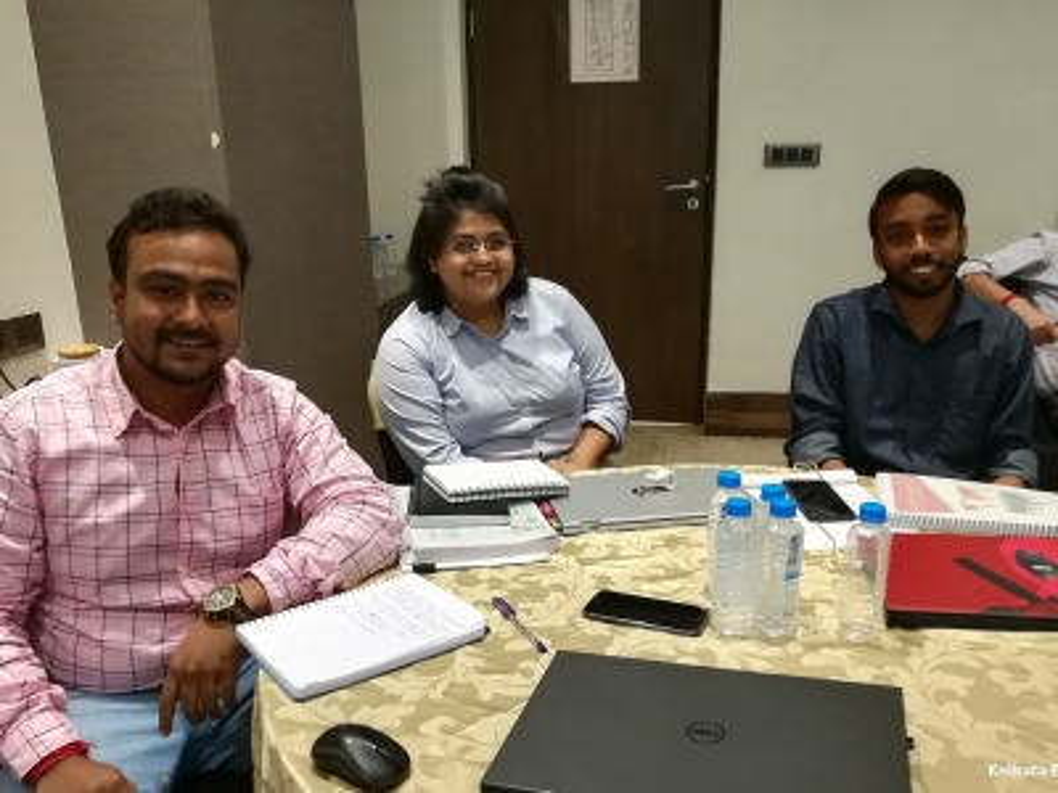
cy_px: 396
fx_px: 795
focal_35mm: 26
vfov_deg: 53.1
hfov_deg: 67.3
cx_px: 529
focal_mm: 3.83
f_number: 2.2
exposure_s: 1/20
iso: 500
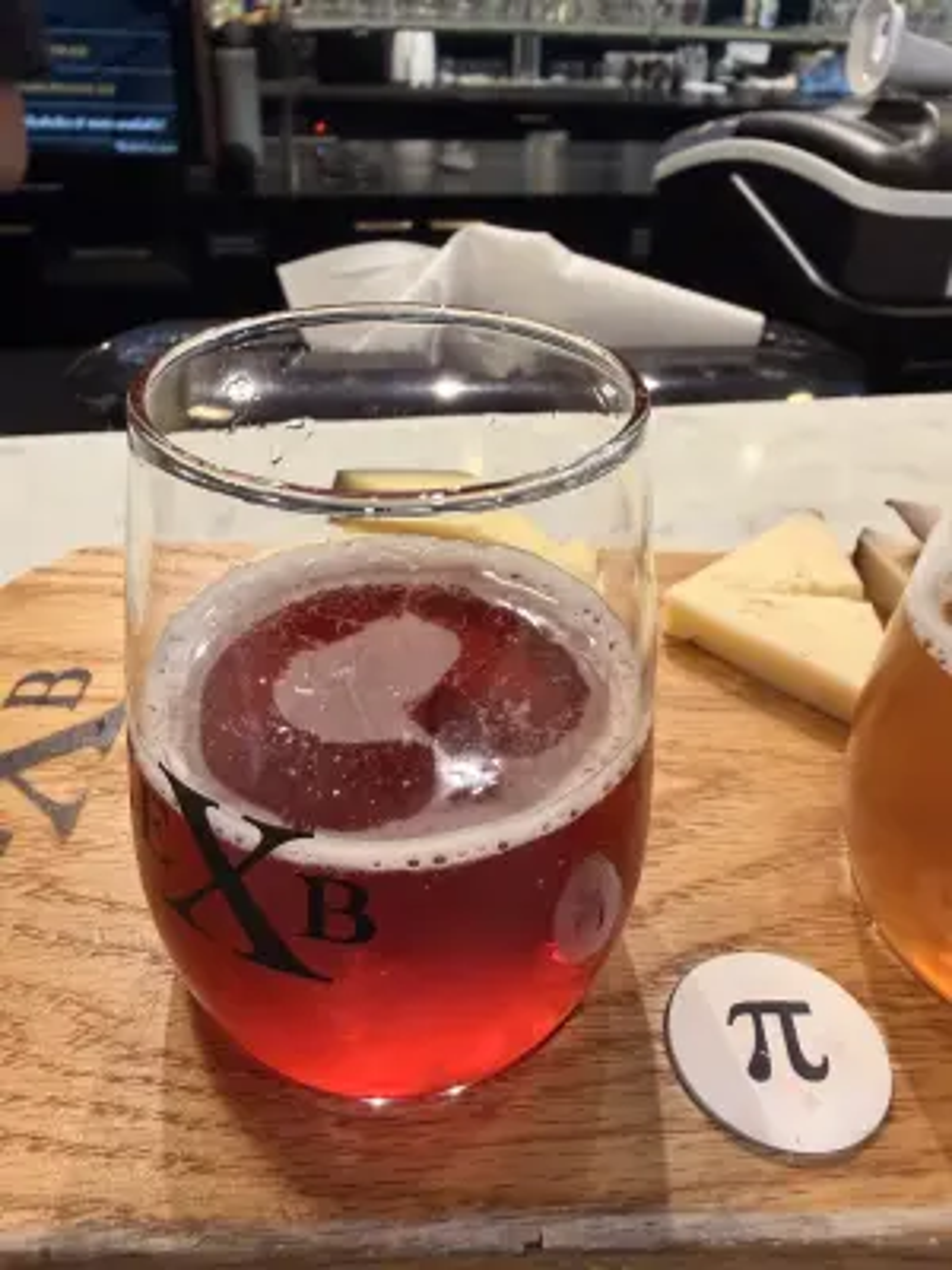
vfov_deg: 67.3
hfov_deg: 53.1
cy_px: 635
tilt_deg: -29.6
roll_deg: -2.0
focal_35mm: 26
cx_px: 476
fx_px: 953
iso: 250
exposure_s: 1/120
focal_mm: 2.22
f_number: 2.2
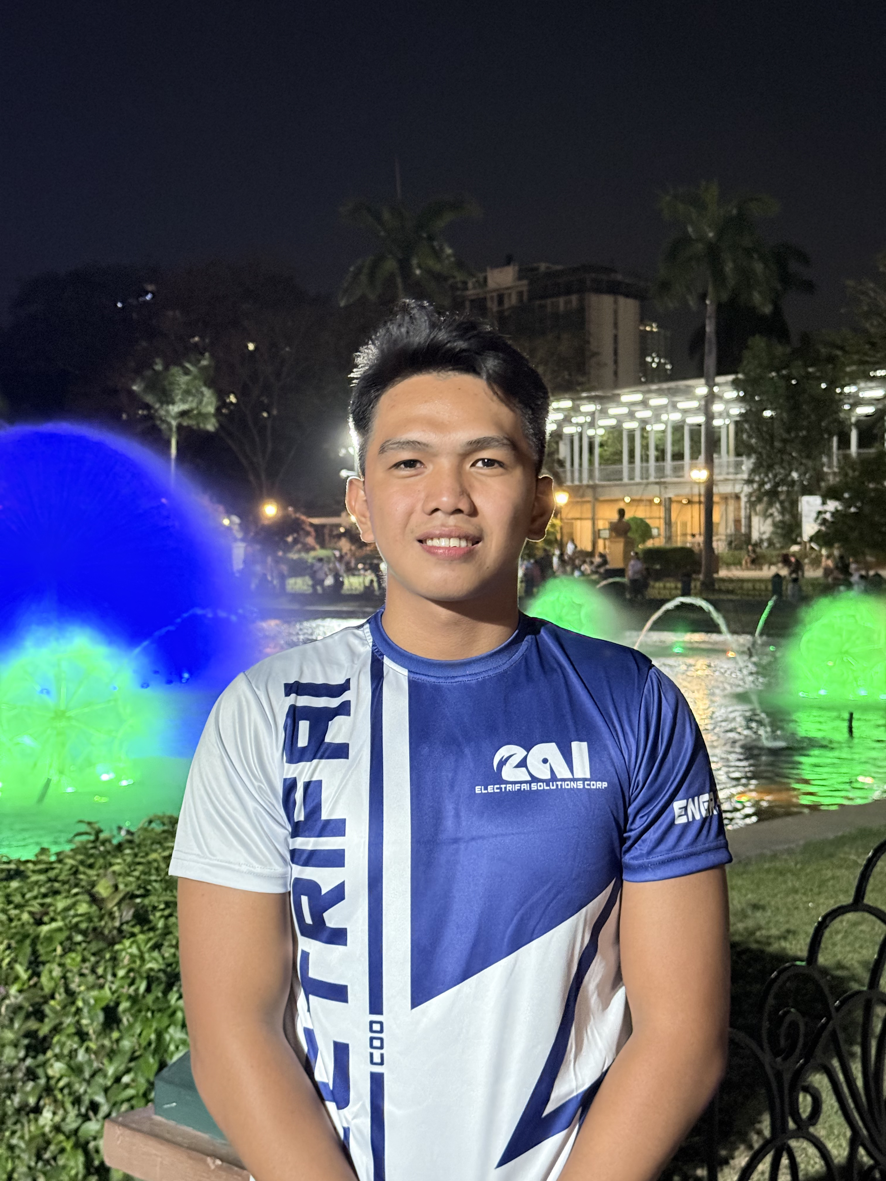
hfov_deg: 30.3
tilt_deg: +0.0
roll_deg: +0.2
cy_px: 590
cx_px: 443
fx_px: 1638
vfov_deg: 39.7
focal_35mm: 48
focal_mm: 6.76
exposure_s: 1/24
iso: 640
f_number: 1.78
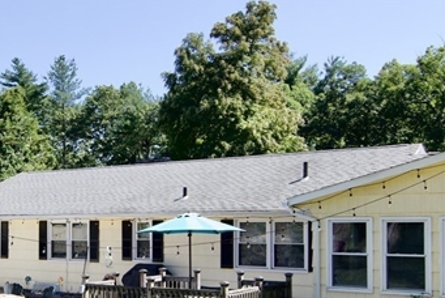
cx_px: 74
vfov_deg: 26.9
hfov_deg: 38.1
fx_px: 612
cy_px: 228
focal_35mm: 50
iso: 320
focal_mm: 11
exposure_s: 1/500
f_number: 7.1
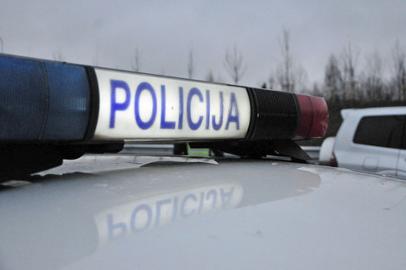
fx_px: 592
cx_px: 223
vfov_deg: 25.7
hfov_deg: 37.8
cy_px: 121
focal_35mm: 53
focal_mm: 31
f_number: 4.5
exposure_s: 1/1600
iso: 2500
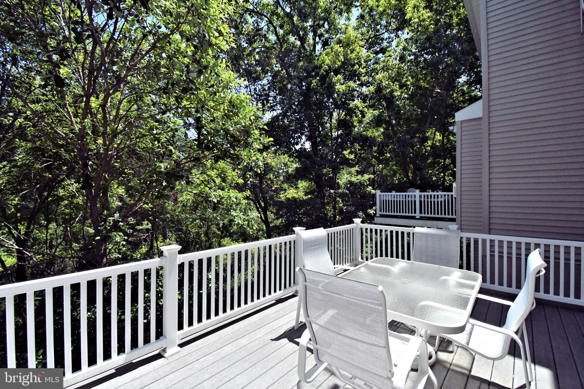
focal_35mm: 15
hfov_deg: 100.4
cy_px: 194
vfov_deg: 77.3
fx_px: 243
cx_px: 292
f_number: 9
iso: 5000
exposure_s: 1/8000
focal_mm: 10
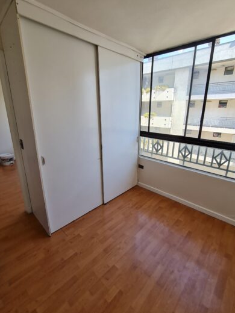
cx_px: 121
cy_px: 150
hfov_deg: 81.7
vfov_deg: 98.1
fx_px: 136
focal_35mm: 15
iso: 64
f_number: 2.2
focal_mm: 2.2
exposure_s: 1/219
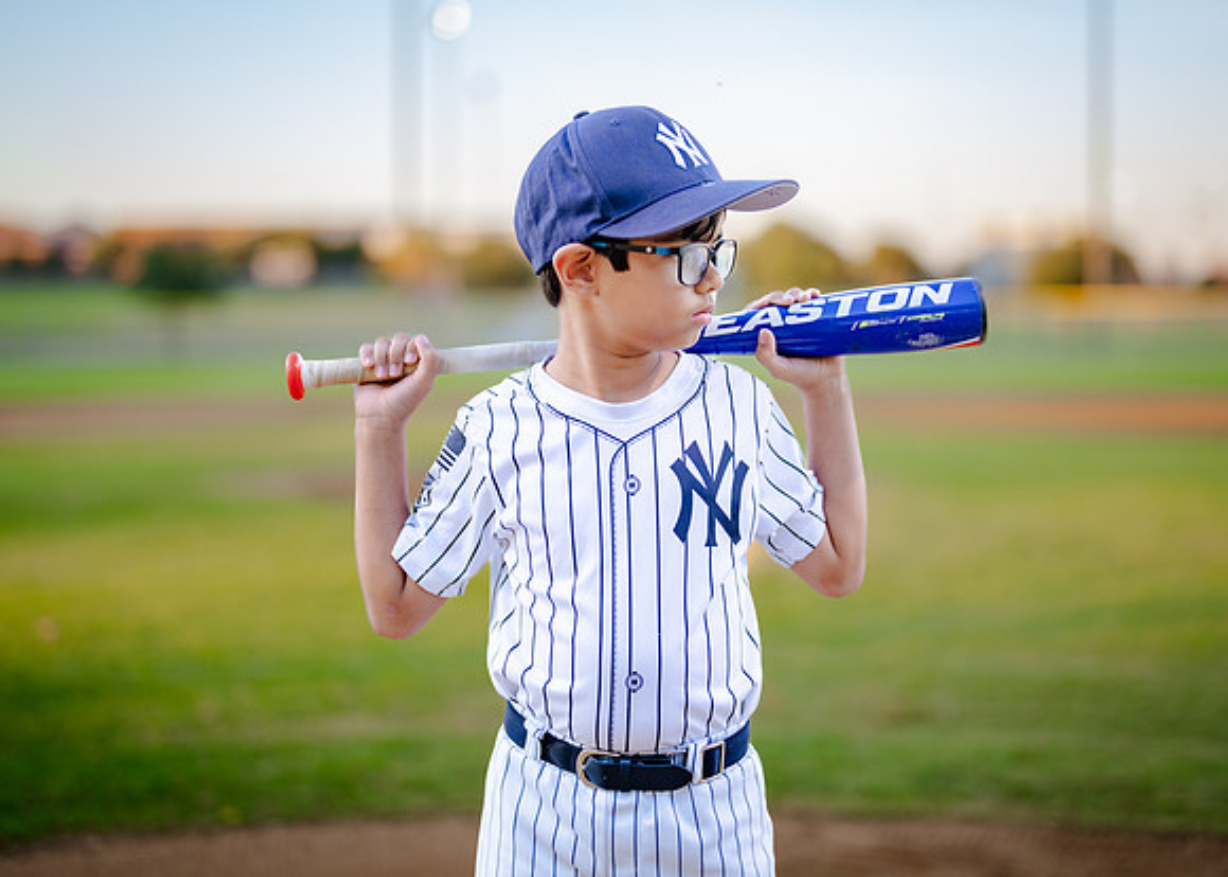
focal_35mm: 60
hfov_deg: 32.6
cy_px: 392
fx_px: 2099
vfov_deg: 23.6
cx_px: 647
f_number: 1.2
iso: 250
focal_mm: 50
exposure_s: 1/1000
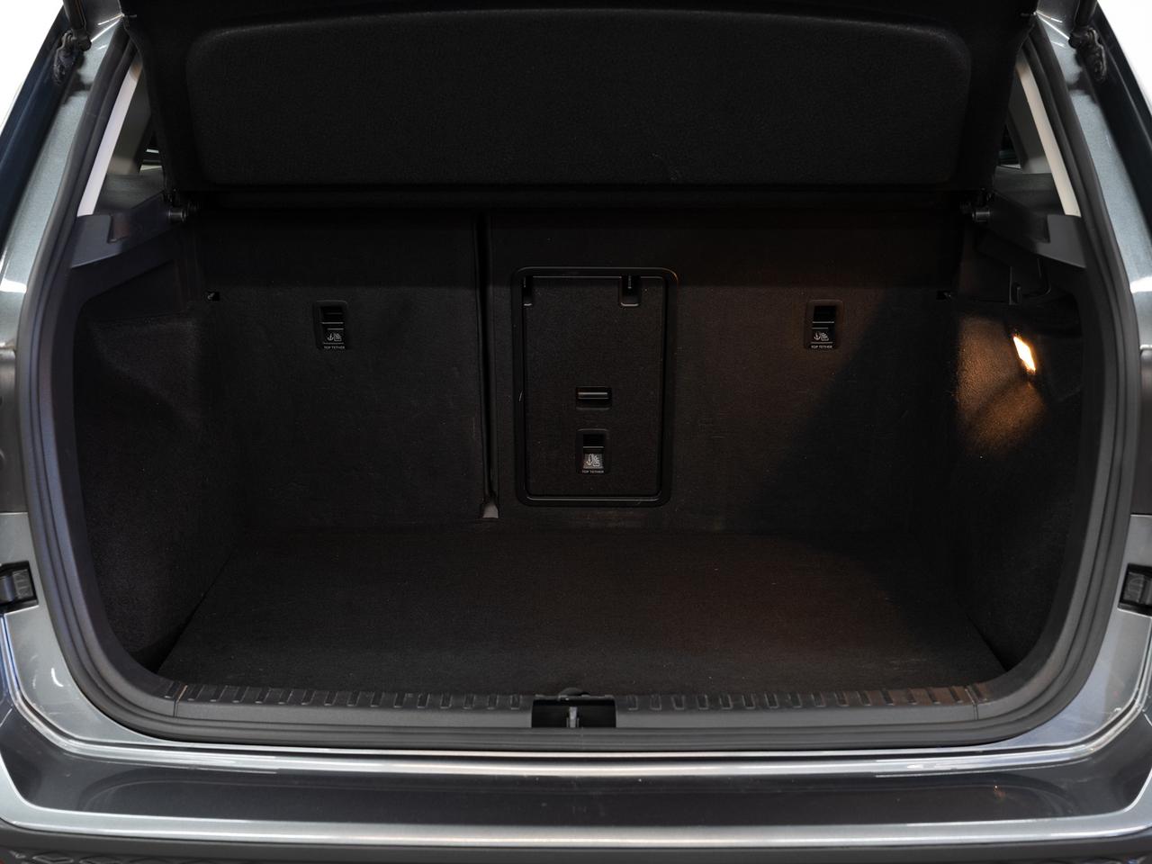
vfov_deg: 25.4
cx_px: 570
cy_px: 432
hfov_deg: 33.5
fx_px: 1915
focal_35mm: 58
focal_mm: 51.6
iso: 100
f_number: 5.6
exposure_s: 1
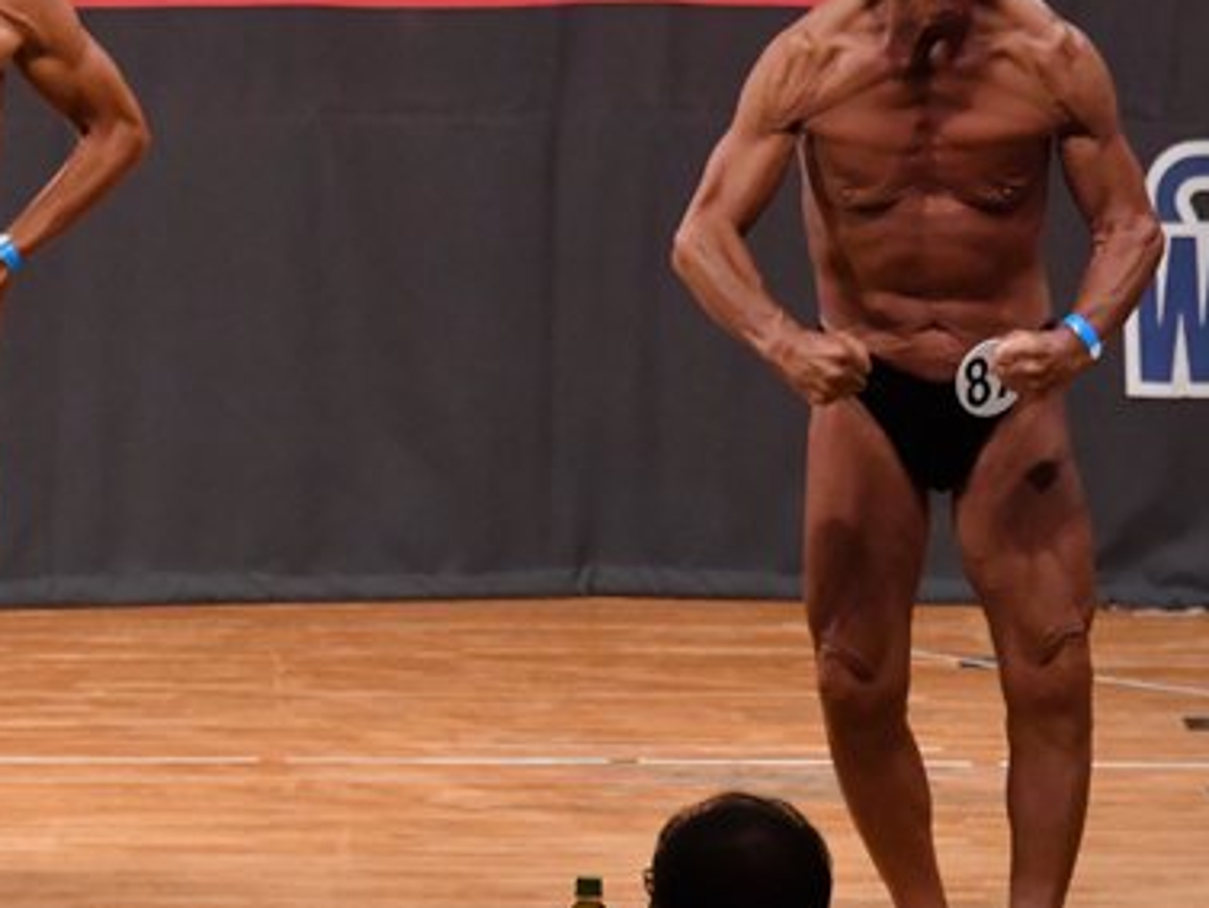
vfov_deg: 3.1
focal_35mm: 474
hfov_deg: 4.2
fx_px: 16560
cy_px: 449
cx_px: 255
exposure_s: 1/400
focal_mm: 160
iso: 8000
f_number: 5.6
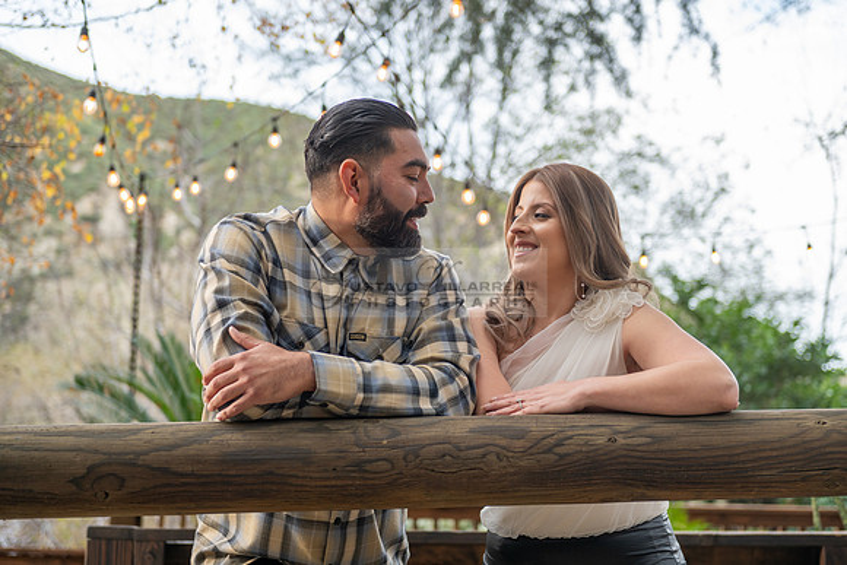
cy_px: 282
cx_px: 424
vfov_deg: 23.4
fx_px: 1365
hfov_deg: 34.5
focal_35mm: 58
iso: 200
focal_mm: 58
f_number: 3.2
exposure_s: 1/160
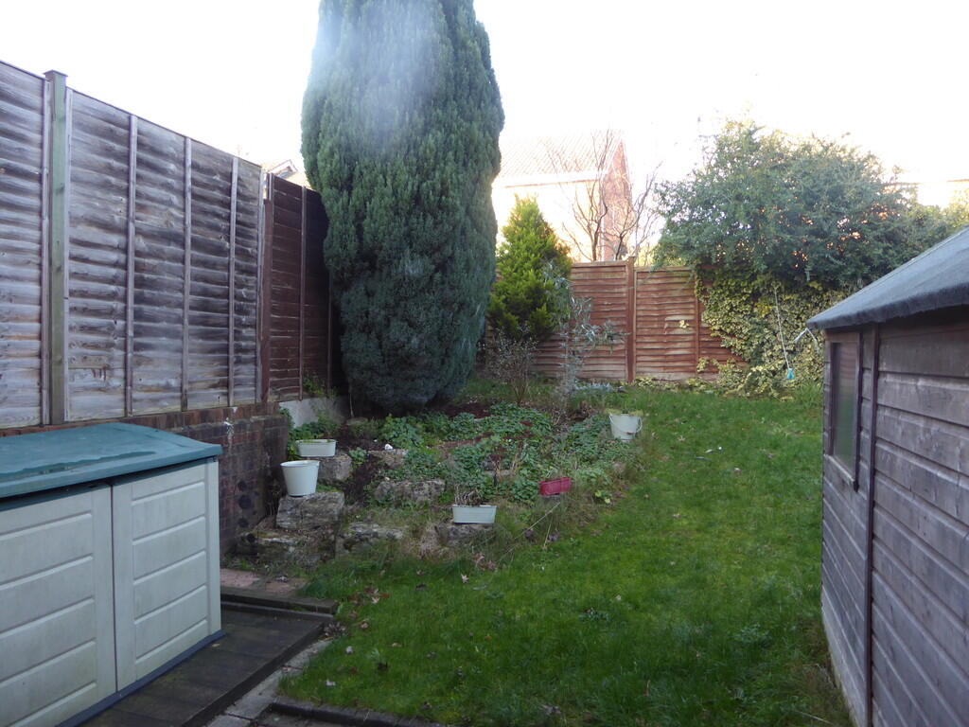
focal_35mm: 24
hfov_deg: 71.6
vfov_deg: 56.8
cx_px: 484
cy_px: 364
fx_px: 672
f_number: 3.3
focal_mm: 4.3
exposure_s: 1/60
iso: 160
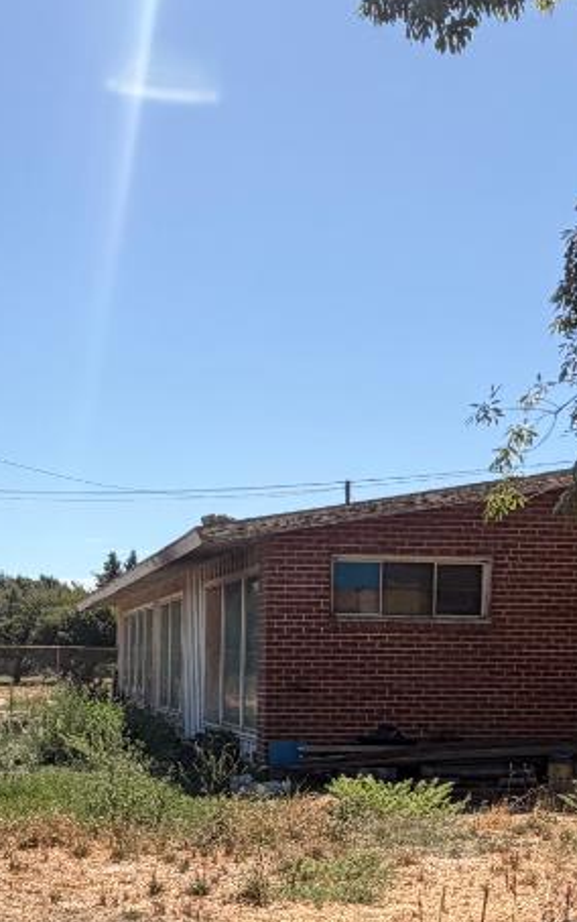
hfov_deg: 25.7
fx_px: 1232
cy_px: 746
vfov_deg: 39.3
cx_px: 81
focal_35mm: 49
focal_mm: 2.22
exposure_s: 1/770
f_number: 2.2
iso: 25
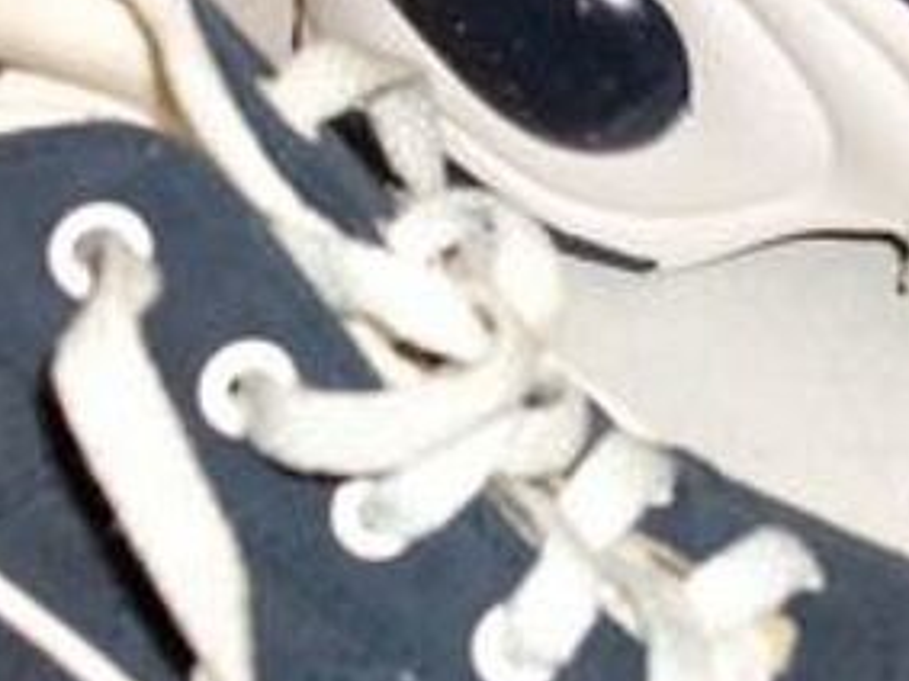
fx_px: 2966
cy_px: 395
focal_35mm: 113
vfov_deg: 13.1
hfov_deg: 17.4
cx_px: 613
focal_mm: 5.7
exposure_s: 1/40
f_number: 2.9
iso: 125
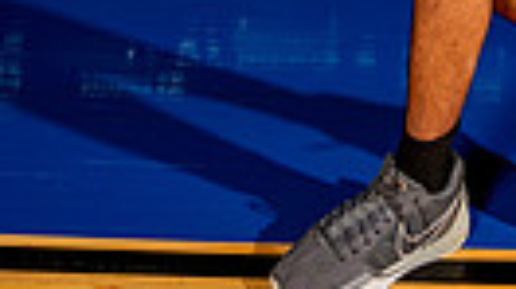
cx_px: 430
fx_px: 1176
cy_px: -555
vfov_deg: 10.4
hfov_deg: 24.3
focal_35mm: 86
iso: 160
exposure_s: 1/125
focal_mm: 24
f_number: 7.1
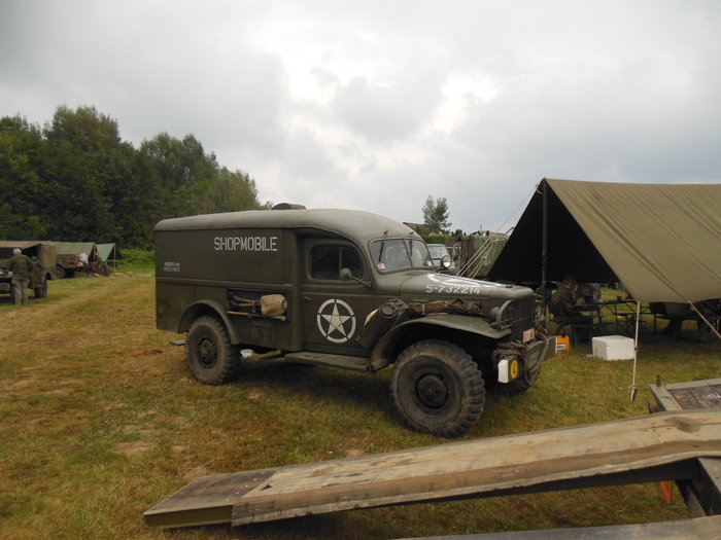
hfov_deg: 69.4
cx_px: 360
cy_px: 270
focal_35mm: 25
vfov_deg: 54.9
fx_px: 521
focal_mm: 4.5
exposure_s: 1/400
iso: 125
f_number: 3.2
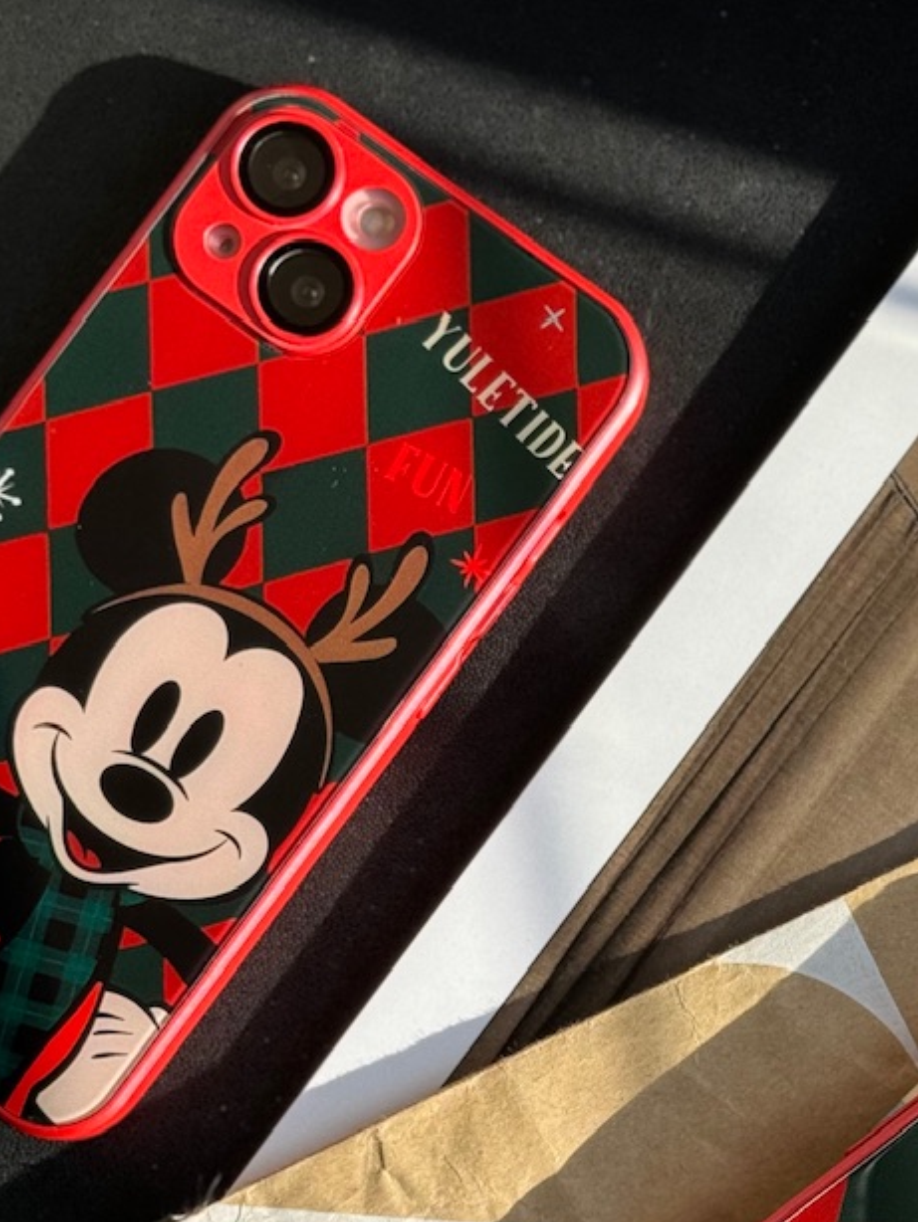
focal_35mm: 100
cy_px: 1037
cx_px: 761
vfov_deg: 19.4
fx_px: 3533
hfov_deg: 14.7
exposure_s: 1/1312
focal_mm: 6.86
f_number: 1.78
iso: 64
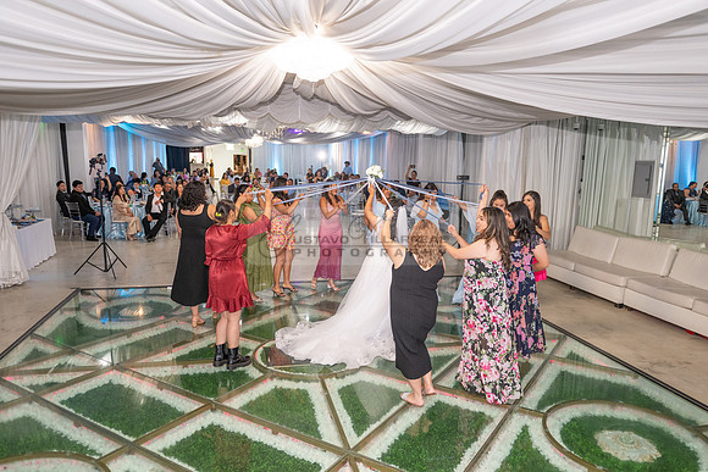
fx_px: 510
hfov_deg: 69.5
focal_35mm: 26
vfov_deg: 49.6
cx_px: 354
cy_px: 255
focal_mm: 24
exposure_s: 1/160
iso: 1000
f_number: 3.2
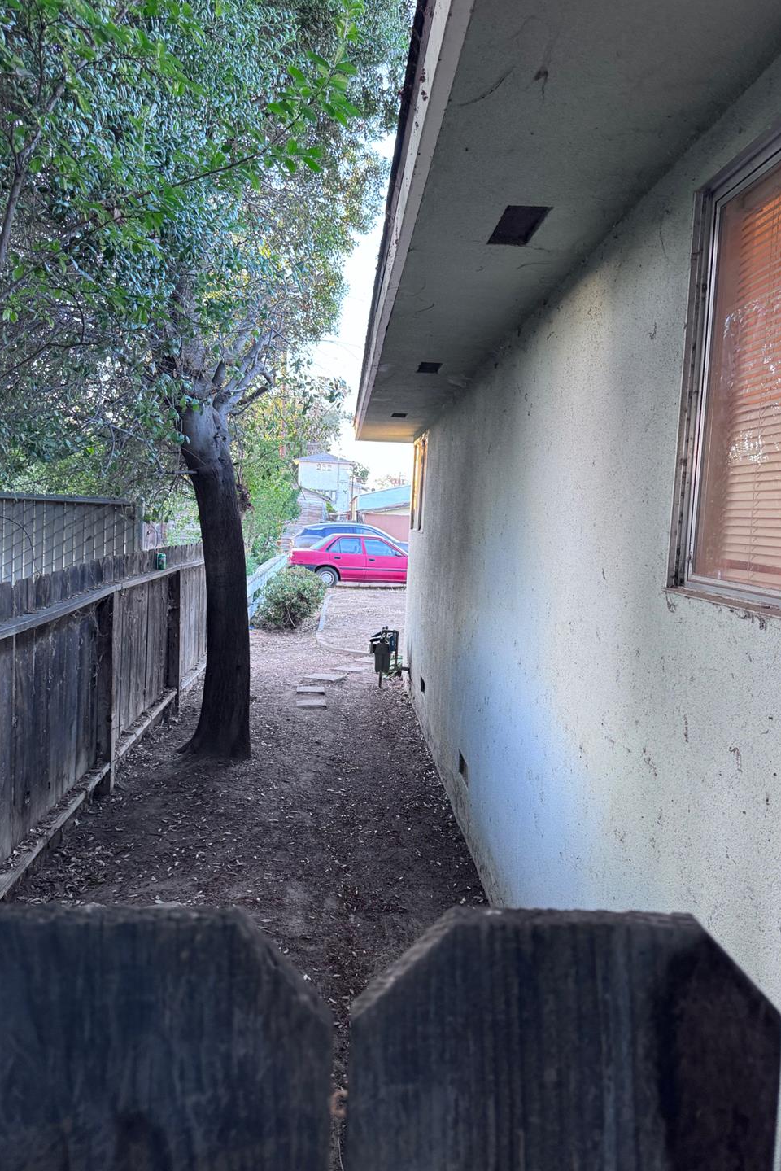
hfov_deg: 49.6
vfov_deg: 69.4
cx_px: 403
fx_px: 846
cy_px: 583
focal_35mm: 26
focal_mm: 6.76
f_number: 1.78
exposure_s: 1/91
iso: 200
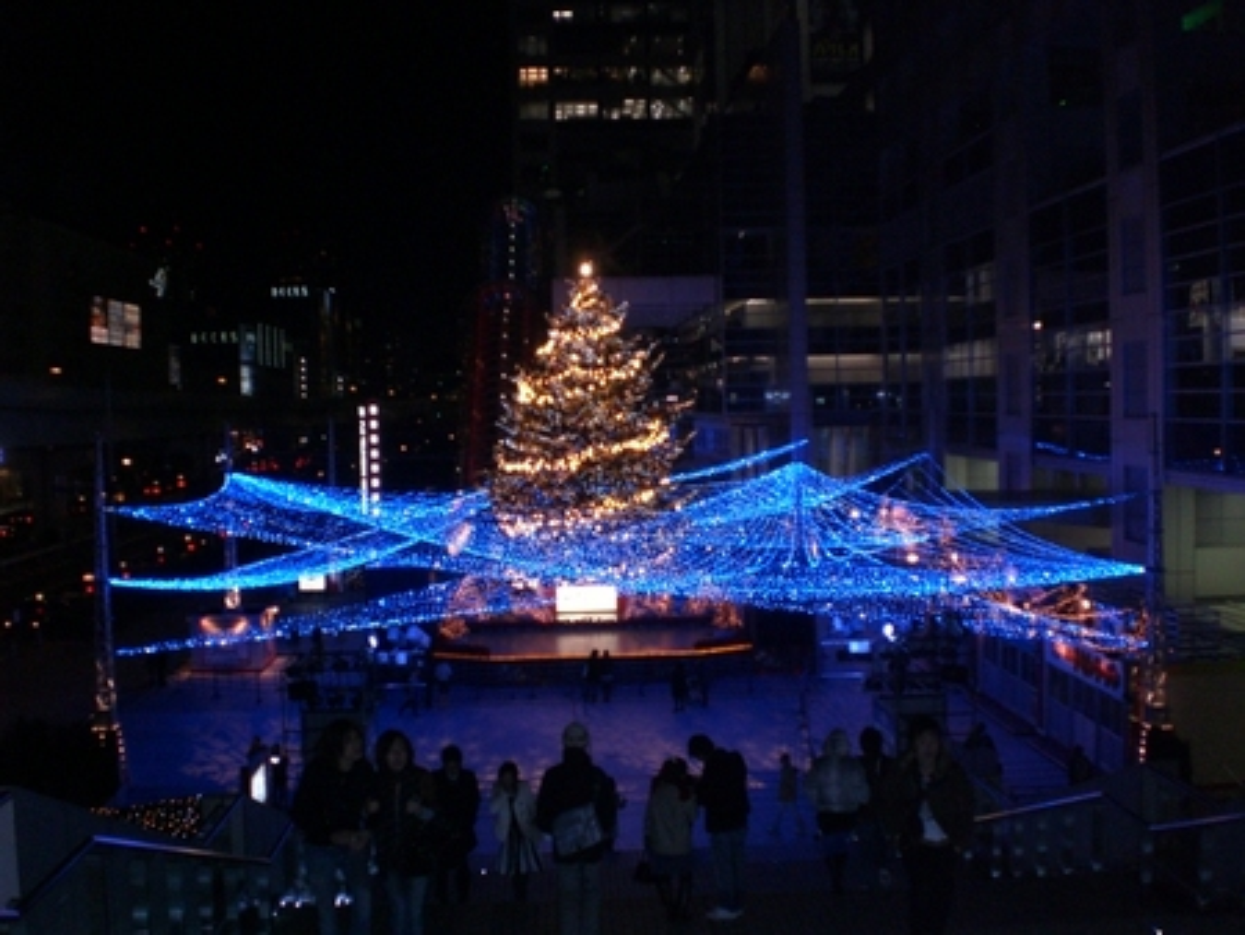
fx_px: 1367
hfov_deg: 49.0
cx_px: 622
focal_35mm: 38
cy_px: 468
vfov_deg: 37.8
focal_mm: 6.3
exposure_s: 1/60
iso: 200
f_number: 3.1
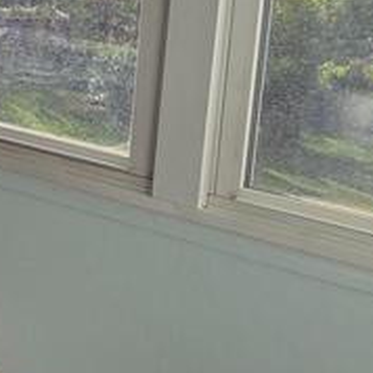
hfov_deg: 20.8
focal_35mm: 66
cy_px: 23
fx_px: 805
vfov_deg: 25.1
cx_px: -233
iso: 40
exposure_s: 1/711
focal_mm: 2.2
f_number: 1.9
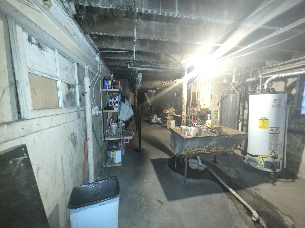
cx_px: 152
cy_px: 114
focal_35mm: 13
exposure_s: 1/25
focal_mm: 1.74
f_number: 2.2
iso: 640
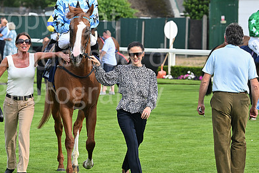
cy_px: 62
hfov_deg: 10.2
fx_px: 1446
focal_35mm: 201
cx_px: 79
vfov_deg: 6.8
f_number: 5.6
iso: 640
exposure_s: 1/1250
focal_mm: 135
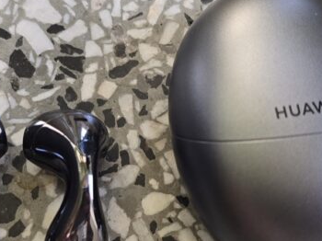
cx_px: 164
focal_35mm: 57
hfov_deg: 33.8
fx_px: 530
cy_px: 146
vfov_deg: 25.6
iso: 125
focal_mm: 6.3
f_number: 1.7
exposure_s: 1/101
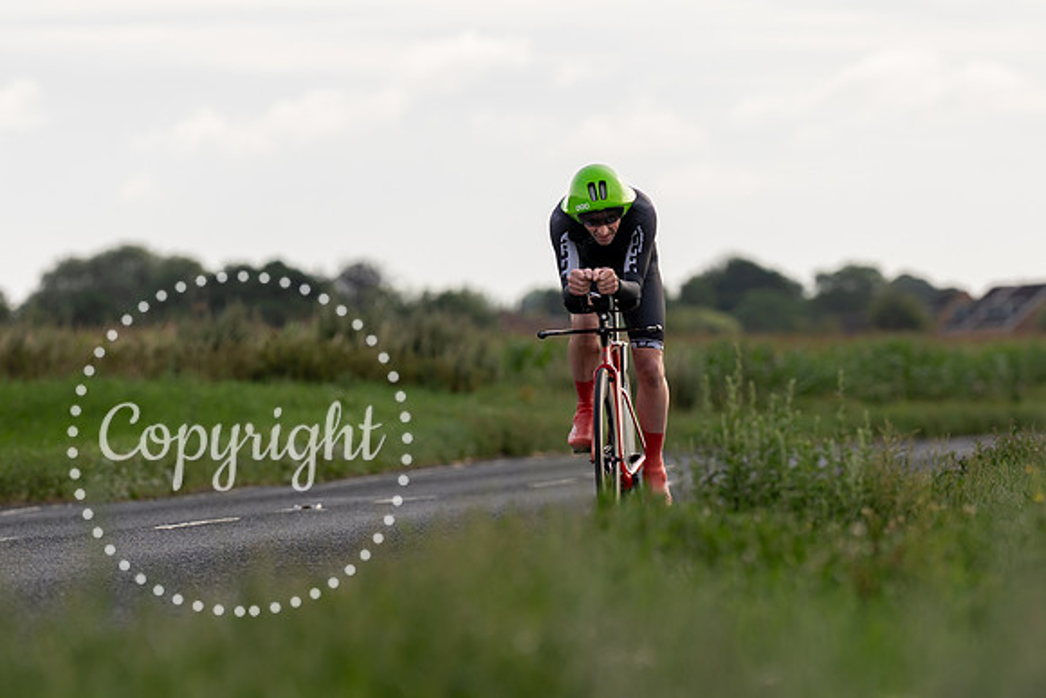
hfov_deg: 6.9
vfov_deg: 4.6
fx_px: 8678
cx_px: 515
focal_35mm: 299
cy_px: 398
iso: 100
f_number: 3.2
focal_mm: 165
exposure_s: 1/1000
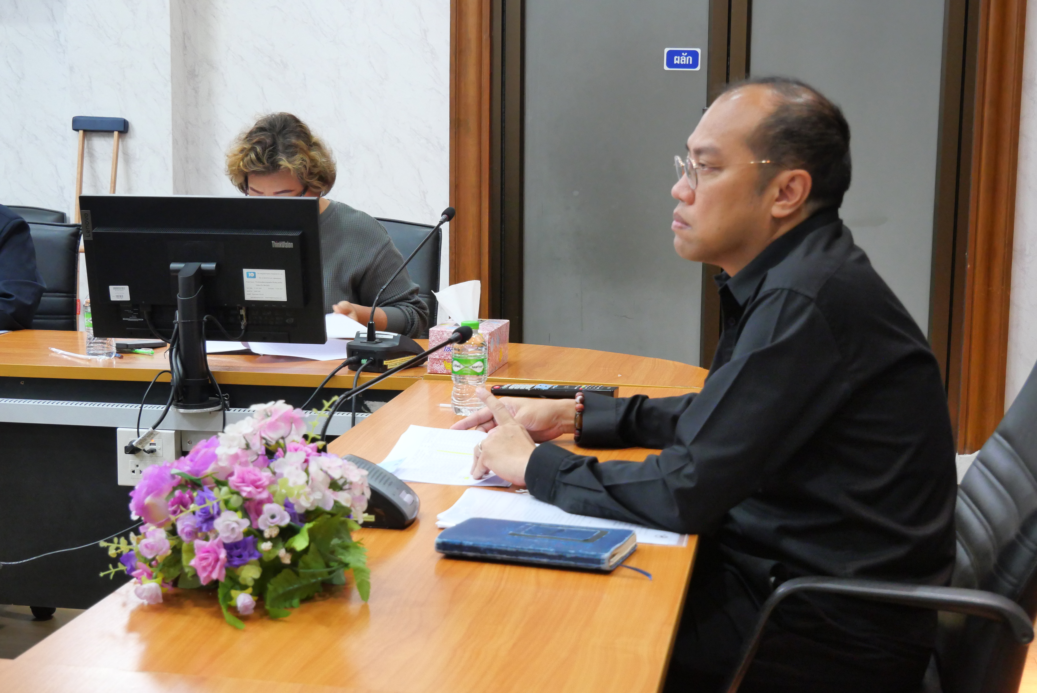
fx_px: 1672
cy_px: 346
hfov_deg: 34.5
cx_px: 518
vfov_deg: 23.4
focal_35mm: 58
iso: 2000
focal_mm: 28
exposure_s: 1/30
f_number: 4.7
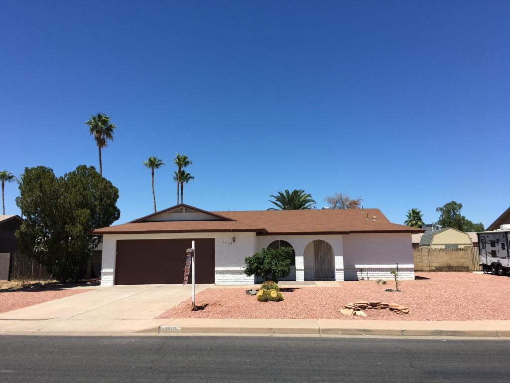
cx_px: 255
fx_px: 427
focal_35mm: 29
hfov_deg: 61.7
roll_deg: -0.2
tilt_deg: +9.1
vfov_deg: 48.2
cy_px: 192
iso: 25
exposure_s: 1/2024
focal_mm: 4.15
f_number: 2.2
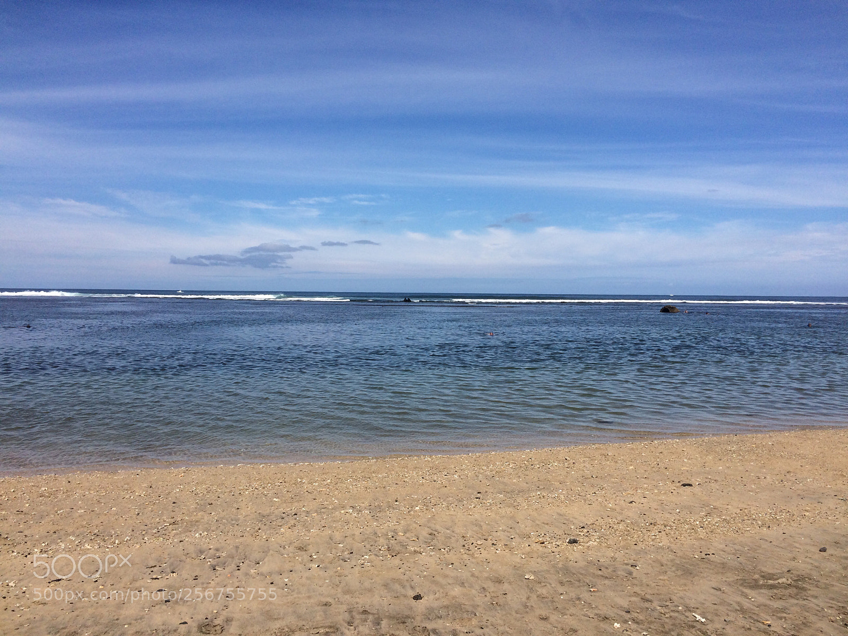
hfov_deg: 61.7
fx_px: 710
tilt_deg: -2.5
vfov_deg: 48.2
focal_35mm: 29
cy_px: 318
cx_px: 424
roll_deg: -0.4
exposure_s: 1/4115
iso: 32
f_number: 2.2
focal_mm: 4.15
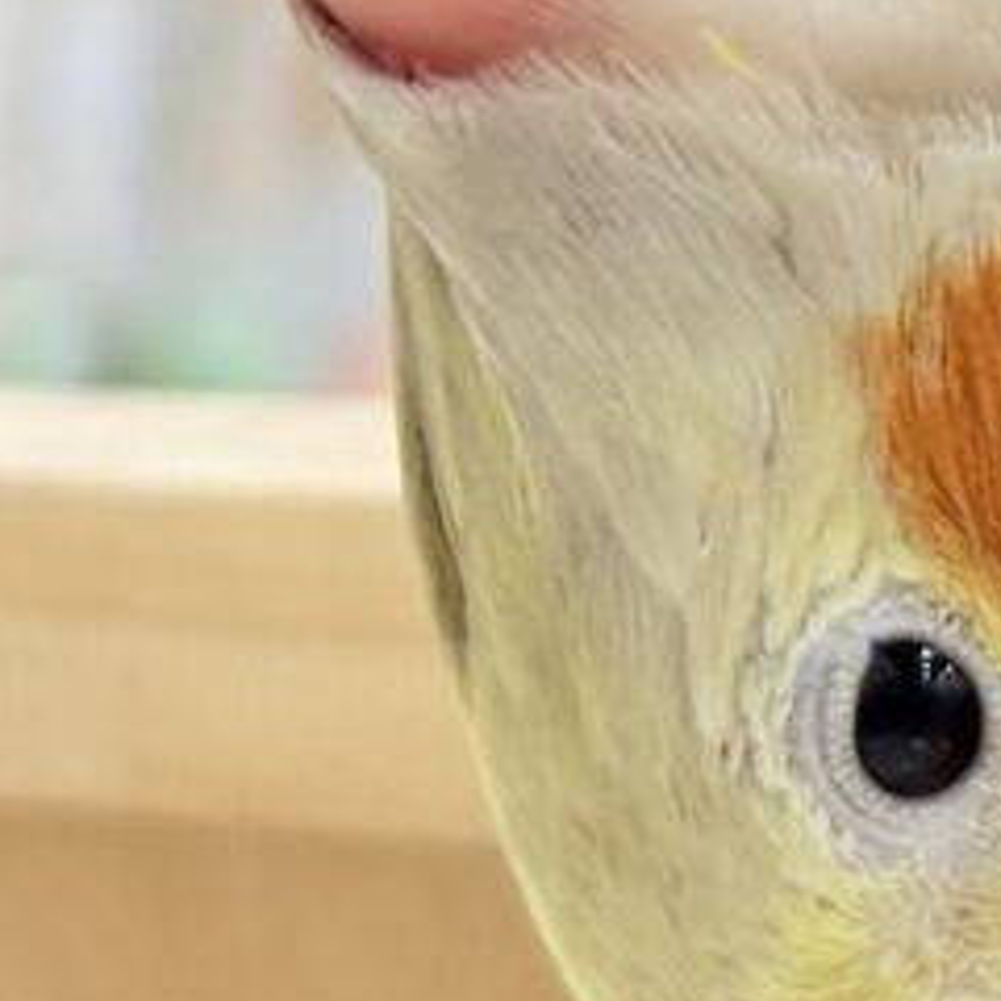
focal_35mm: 230
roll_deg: -3.4
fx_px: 7525
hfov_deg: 7.4
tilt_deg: +10.5
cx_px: 1864
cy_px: -371
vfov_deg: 7.5
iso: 100
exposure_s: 1/100
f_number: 1.6
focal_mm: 5.96
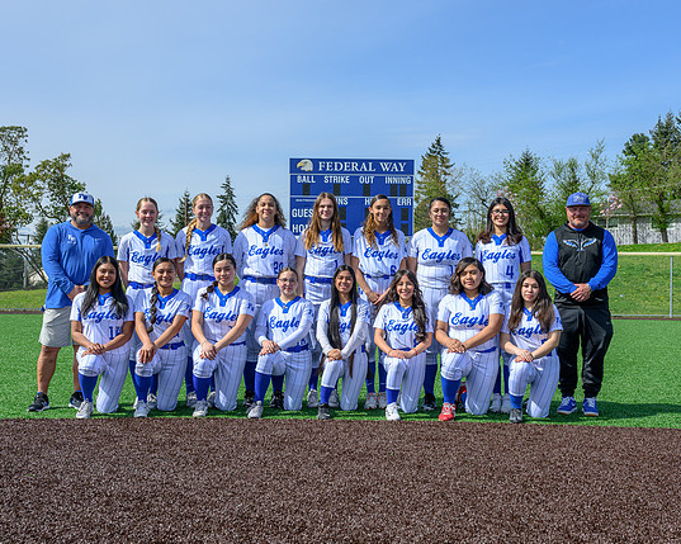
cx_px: 333
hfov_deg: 41.2
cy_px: 277
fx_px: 906
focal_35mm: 45
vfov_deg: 33.4
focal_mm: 32
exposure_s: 1/640
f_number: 5.6
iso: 100
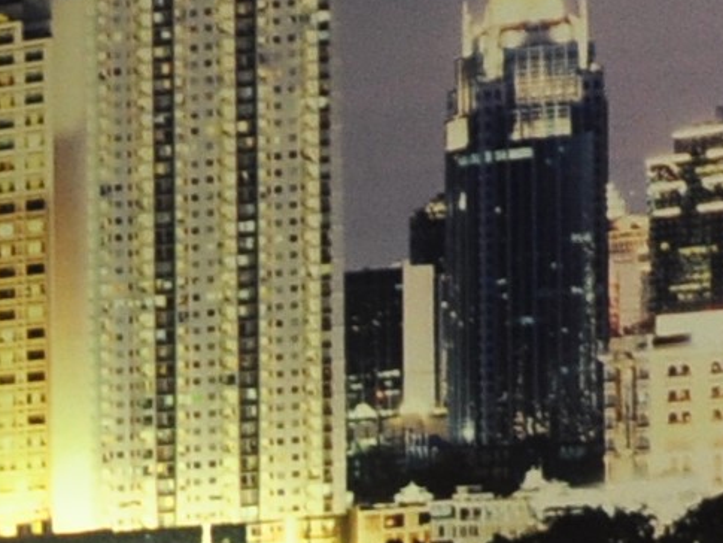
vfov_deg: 6.7
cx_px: -1837
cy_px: 1041
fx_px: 4471
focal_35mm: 214
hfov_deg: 7.5
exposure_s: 1/10
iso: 400
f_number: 5.6
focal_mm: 18
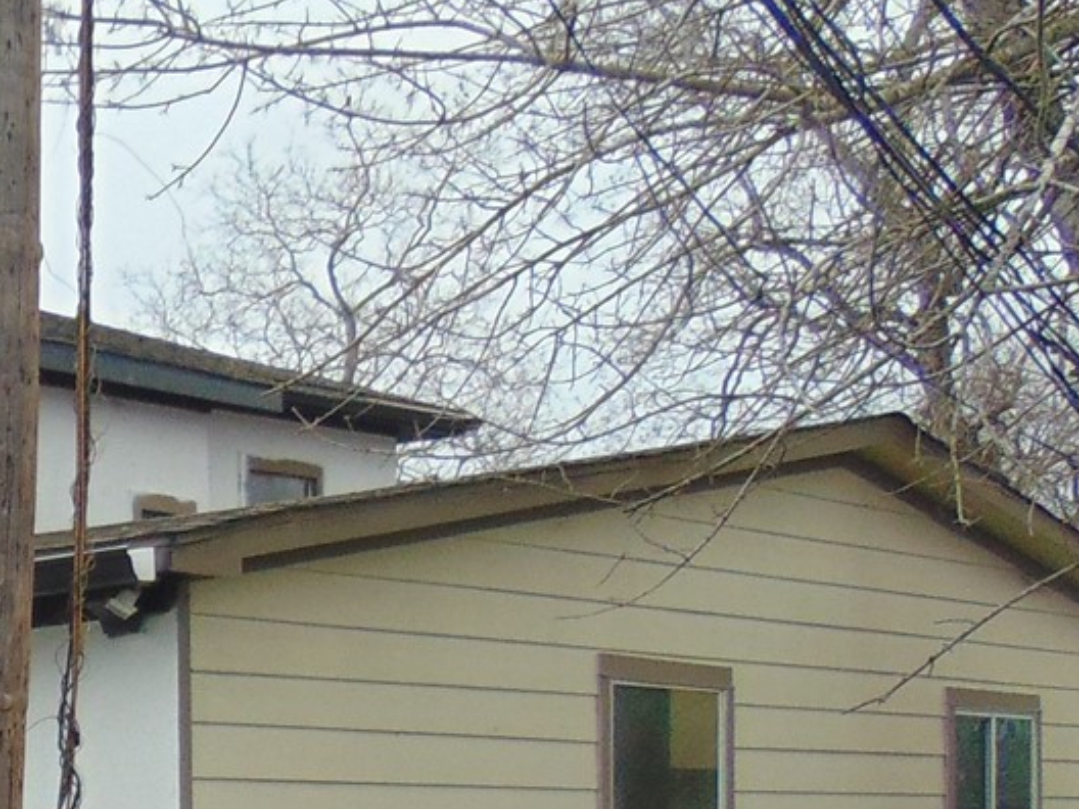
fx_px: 3024
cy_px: 1124
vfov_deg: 14.4
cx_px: -777
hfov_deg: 17.1
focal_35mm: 97
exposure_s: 1/400
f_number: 3
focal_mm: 4.5
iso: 80
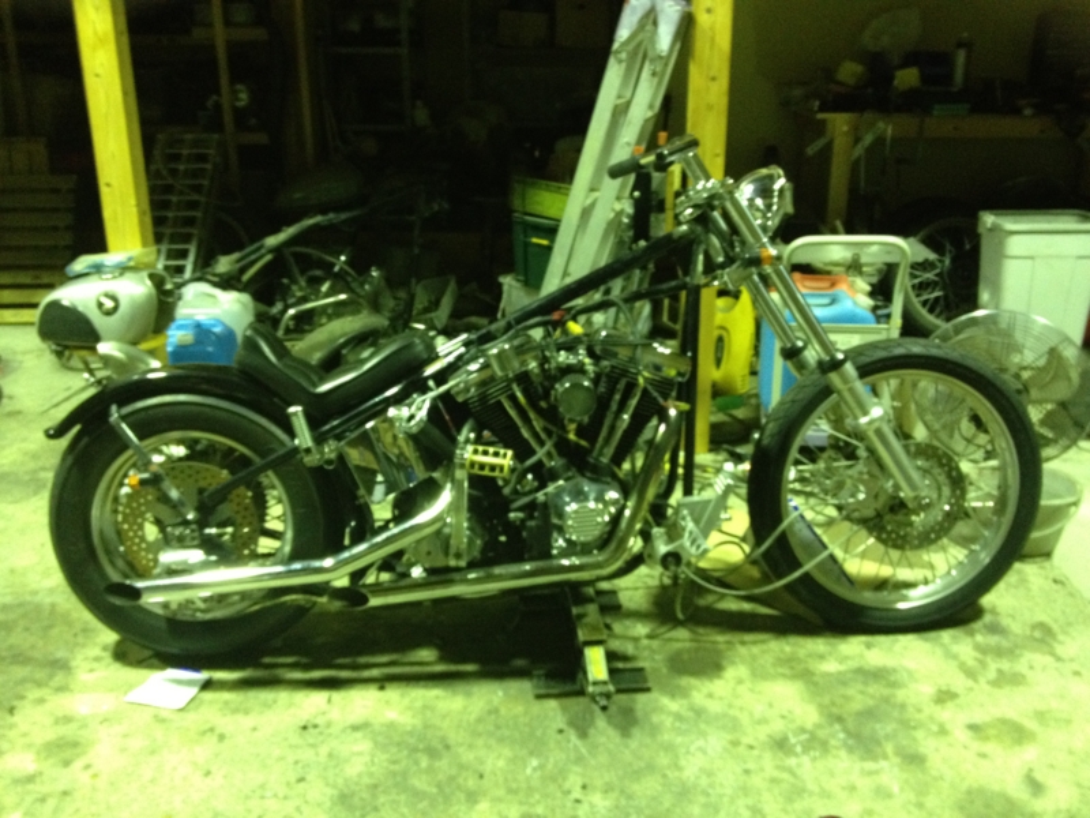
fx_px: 1102
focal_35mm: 35
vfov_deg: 40.7
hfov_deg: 52.6
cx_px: 545
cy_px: 409
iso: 320
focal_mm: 4.28
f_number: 2.4
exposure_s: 1/20
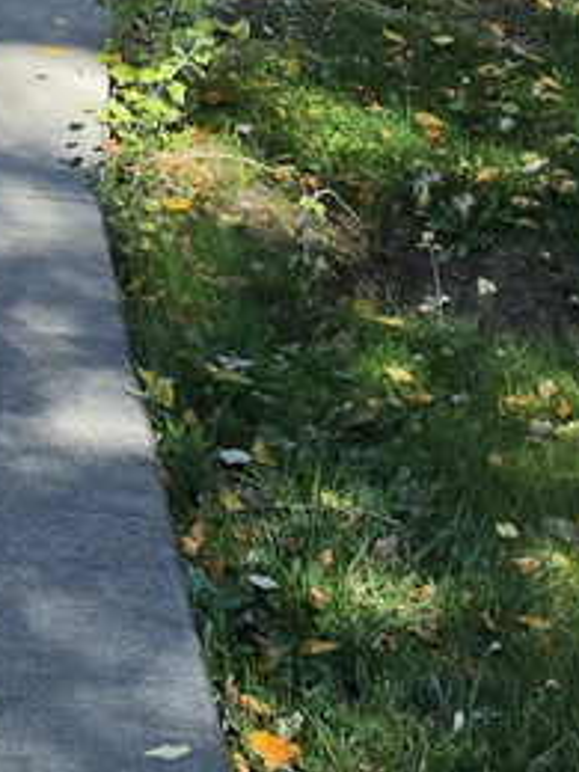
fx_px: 3033
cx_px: -425
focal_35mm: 136
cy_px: -436
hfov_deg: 10.3
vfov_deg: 13.5
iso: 64
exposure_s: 1/2216
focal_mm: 6.5
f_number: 1.4
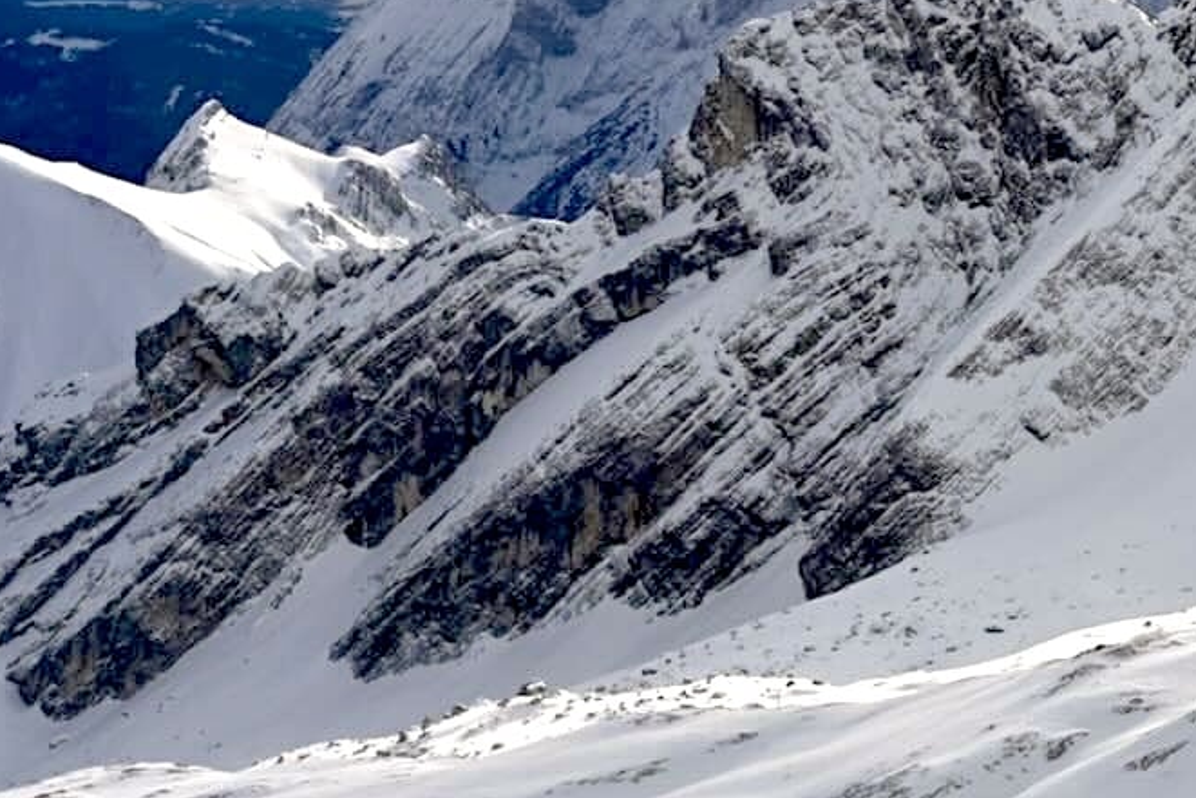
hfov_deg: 16.0
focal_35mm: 127
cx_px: 932
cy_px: 76
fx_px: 4220
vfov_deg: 10.7
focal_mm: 70
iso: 100
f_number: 10
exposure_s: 1/640
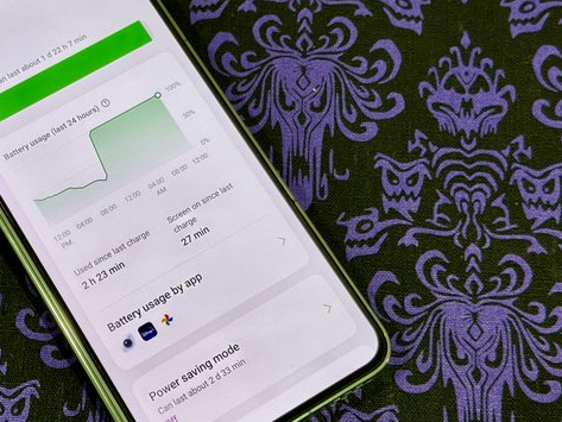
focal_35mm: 73
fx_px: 1185
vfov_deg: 20.2
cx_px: 150
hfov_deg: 26.4
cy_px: 204
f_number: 1.78
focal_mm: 6.86
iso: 50
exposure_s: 1/60
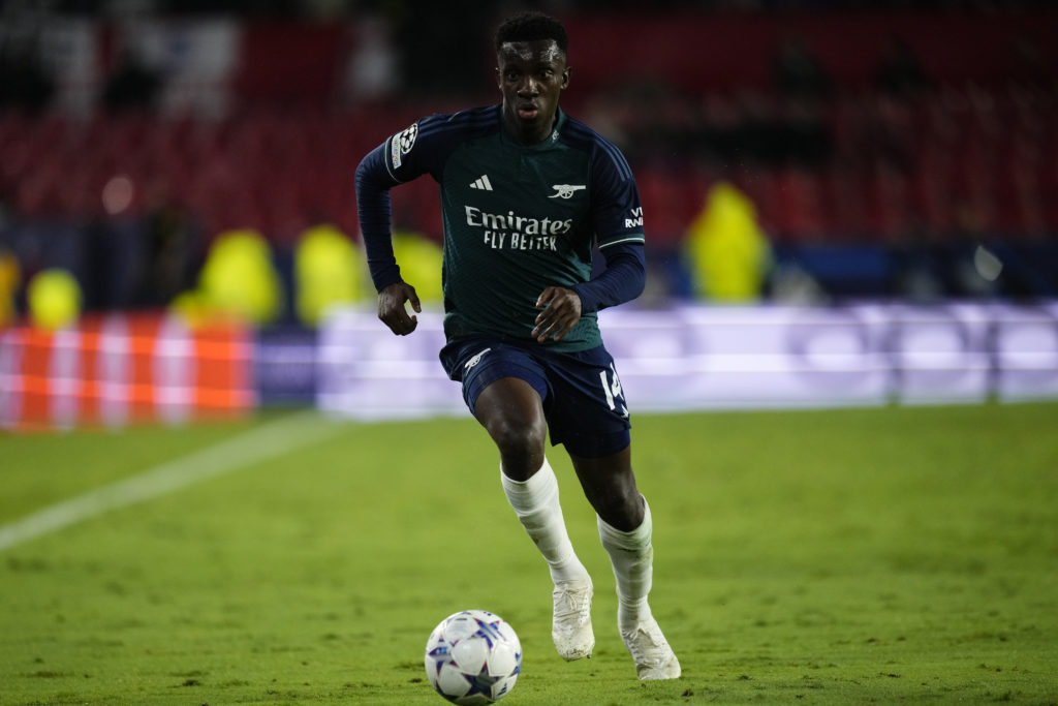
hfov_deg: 5.2
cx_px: 529
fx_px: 11756
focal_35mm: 400
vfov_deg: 3.4
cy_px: 353
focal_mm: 400
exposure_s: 1/1600
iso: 2500
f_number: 2.8
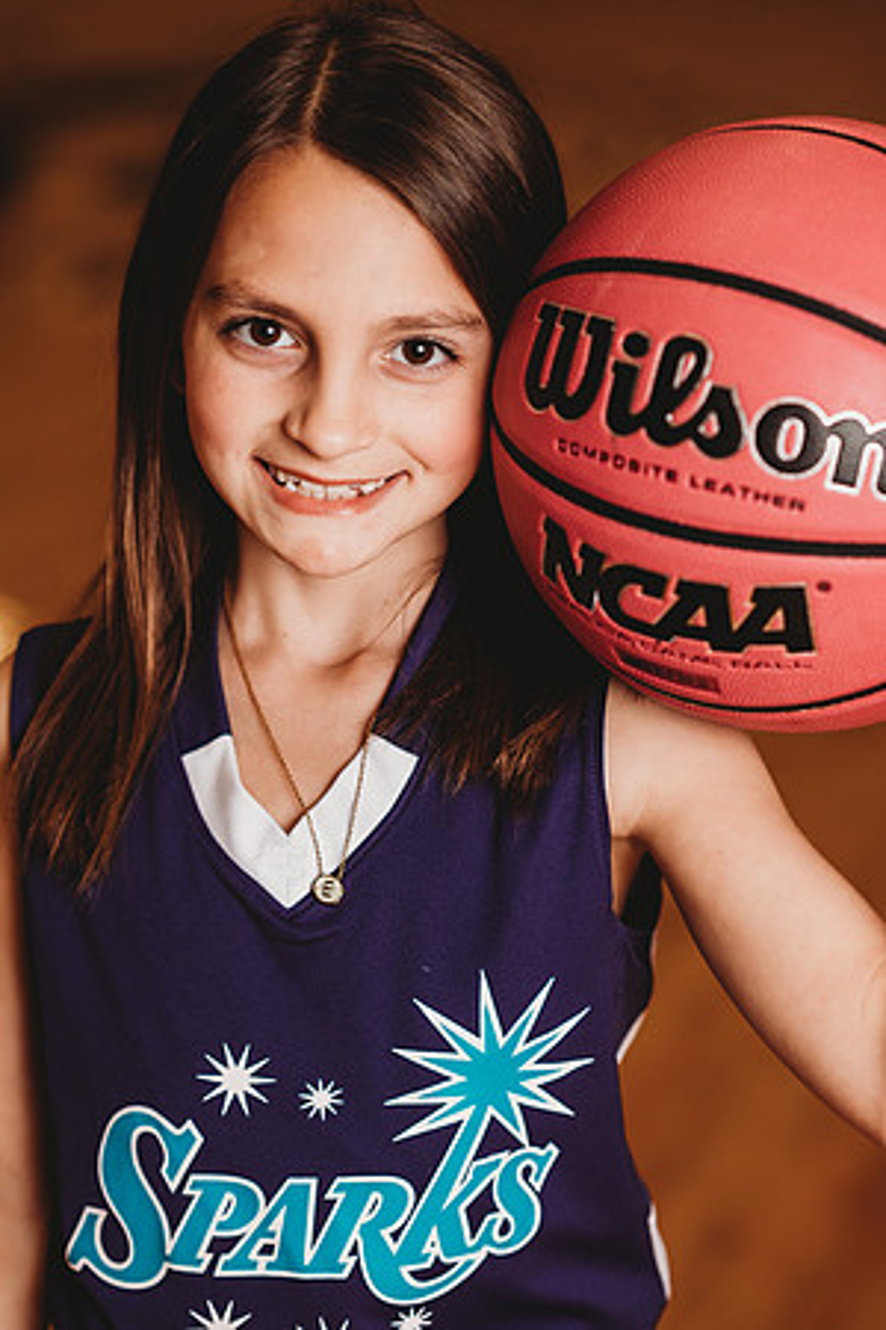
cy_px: 665
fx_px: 3138
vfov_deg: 23.9
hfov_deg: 16.1
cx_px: 443
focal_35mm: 85
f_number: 2.5
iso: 100
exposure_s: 1/160
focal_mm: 85
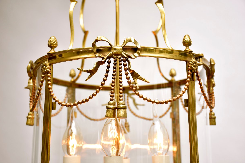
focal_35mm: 57
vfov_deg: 23.8
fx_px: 388
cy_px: 82
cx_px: 122
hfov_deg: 35.1
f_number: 4.2
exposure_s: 1/160
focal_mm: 38
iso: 500
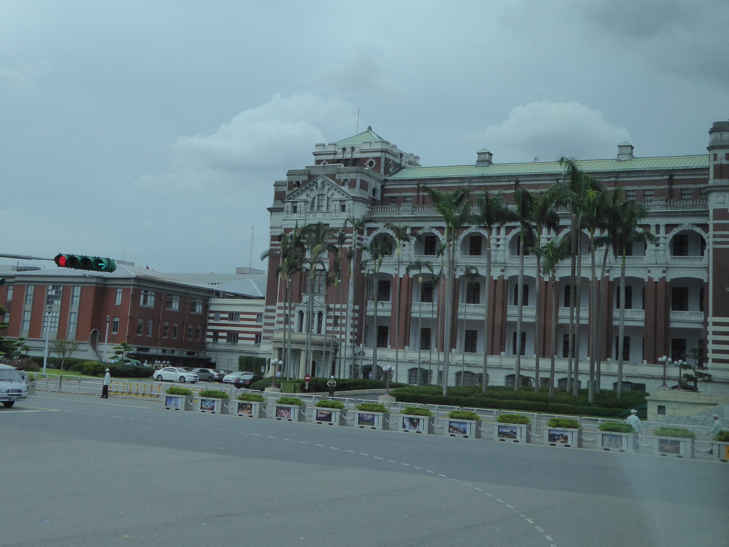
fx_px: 990
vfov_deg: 30.8
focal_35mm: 47
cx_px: 365
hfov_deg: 40.4
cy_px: 218
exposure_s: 1/800
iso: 200
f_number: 4.5
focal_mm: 6.3
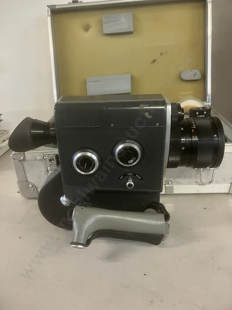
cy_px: 155
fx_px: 250
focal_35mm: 28
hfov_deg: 49.7
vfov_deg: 63.4
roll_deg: +3.2
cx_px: 116
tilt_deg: -21.2
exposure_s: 1/50
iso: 320
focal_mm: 3.99
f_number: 1.8
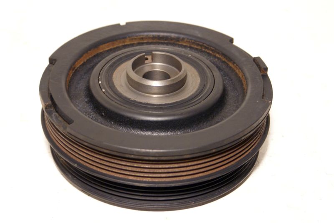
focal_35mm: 105
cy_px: 112
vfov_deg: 13.1
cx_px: 167
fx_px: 975
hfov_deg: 19.4
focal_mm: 70
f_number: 5.6
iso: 400
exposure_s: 1/60
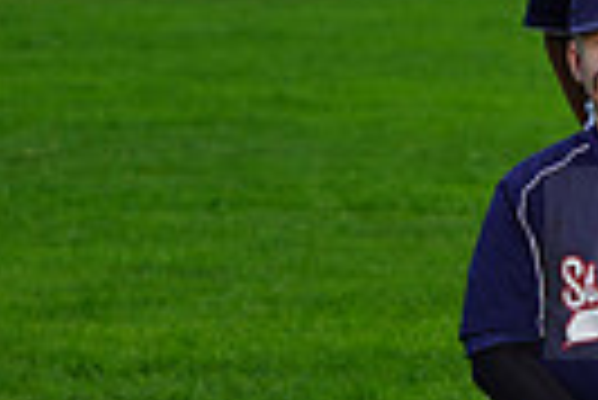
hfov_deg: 3.5
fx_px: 9778
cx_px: 1299
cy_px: 227
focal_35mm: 588
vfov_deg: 2.3
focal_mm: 135
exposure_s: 1/200
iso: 160
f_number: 7.1
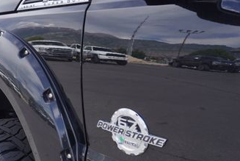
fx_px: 314
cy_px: 104
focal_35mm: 47
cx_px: 50
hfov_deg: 40.2
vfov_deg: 28.6
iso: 100
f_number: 6.3
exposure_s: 1/160
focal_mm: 16
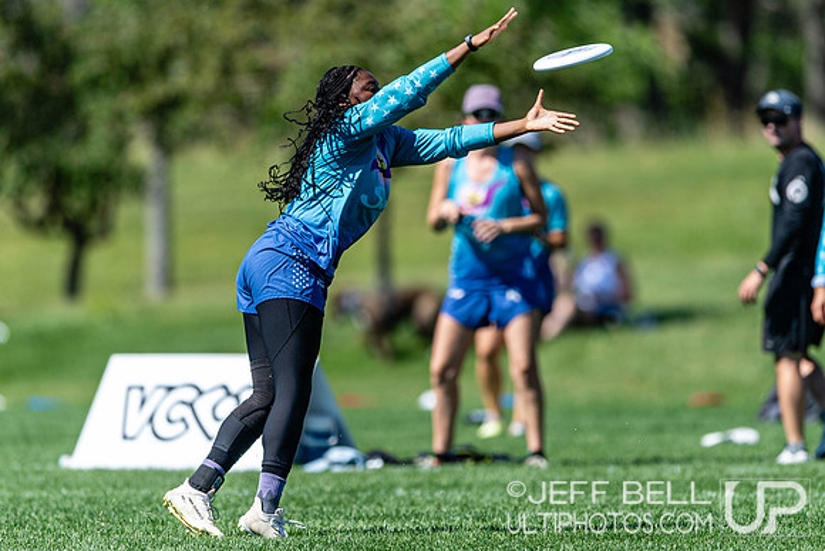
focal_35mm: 647
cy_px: 263
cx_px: 412
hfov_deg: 3.2
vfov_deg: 2.1
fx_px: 14824
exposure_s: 1/2500
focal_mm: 400
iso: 100
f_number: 2.8
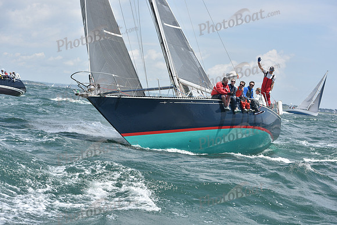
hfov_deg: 24.8
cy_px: 112
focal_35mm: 82
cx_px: 168
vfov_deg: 16.7
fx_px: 768
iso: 250
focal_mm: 82
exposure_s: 1/1250
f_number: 6.3
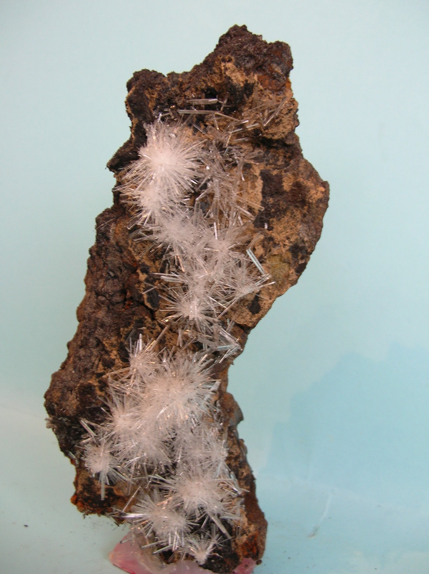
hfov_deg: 39.6
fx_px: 596
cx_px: 214
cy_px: 287
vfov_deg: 51.4
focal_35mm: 36
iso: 50
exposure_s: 1/6.5
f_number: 2.7
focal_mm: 6
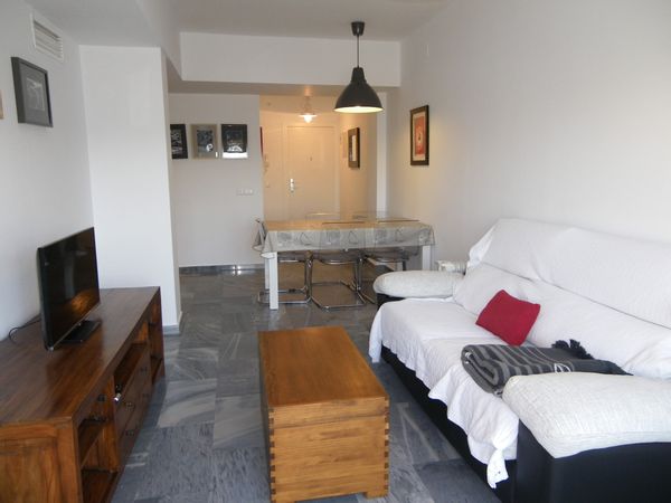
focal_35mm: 28
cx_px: 336
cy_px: 252
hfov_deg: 63.4
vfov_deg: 49.7
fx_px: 543
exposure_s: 1/60
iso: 200
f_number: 2.6
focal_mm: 4.9
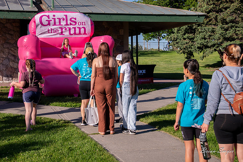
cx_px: 98
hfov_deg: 32.8
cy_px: 59
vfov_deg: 22.2
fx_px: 411
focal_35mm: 61
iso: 500
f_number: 9
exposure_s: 1/1000
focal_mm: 48
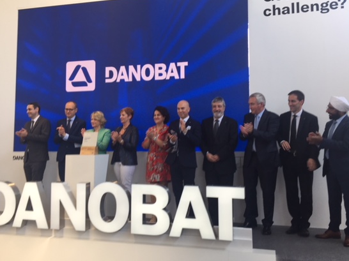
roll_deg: -0.1
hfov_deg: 54.0
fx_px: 343
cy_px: 118
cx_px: 169
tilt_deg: +3.2
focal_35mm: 34
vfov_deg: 41.7
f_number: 2.2
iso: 32
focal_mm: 4.15
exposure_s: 1/50
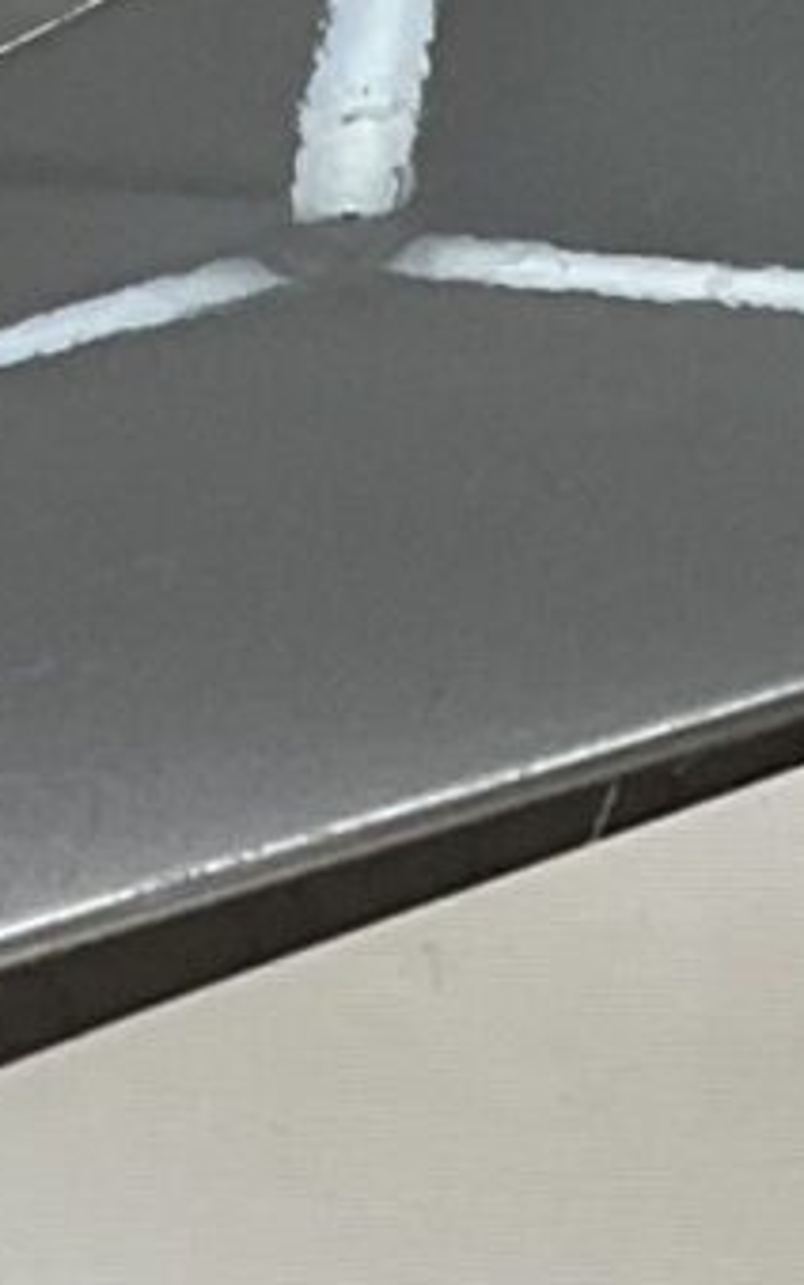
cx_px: 1217
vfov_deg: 8.5
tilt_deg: -19.7
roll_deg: +2.8
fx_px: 8130
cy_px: 2623
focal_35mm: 232
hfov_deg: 5.6
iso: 16
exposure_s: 1/284
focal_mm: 3
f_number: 1.8
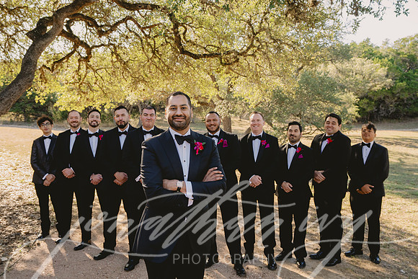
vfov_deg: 38.7
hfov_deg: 55.7
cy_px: 115
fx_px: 396
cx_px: 201
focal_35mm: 34
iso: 640
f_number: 5
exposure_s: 1/250
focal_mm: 29
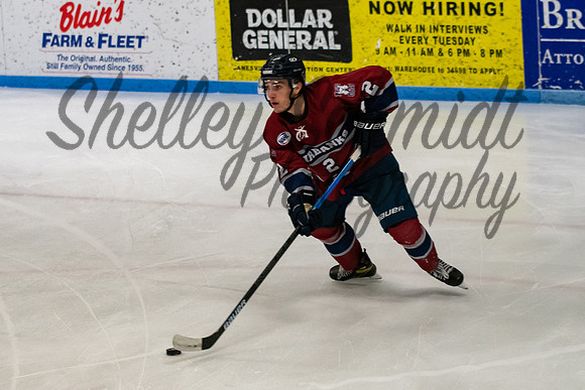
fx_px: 2329
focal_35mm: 143
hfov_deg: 14.3
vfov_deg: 9.6
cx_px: 223
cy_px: 179
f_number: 3.2
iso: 2500
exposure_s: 1/800
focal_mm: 70
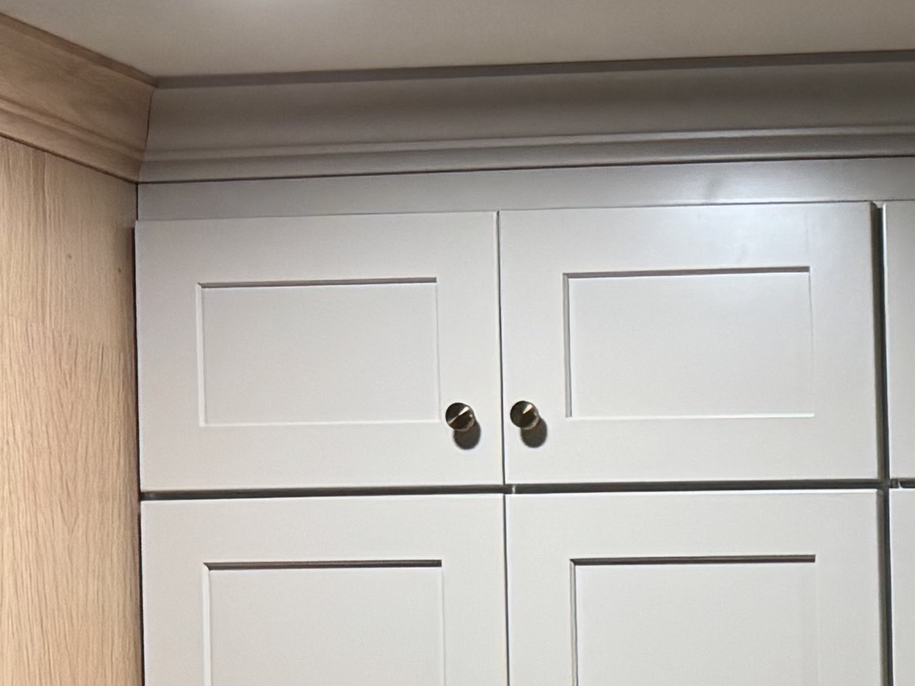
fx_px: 3146
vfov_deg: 11.9
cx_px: 1731
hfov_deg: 14.3
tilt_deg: -0.9
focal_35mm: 119
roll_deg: +1.1
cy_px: 1012
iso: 200
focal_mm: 6.76
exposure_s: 1/120
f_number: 1.78
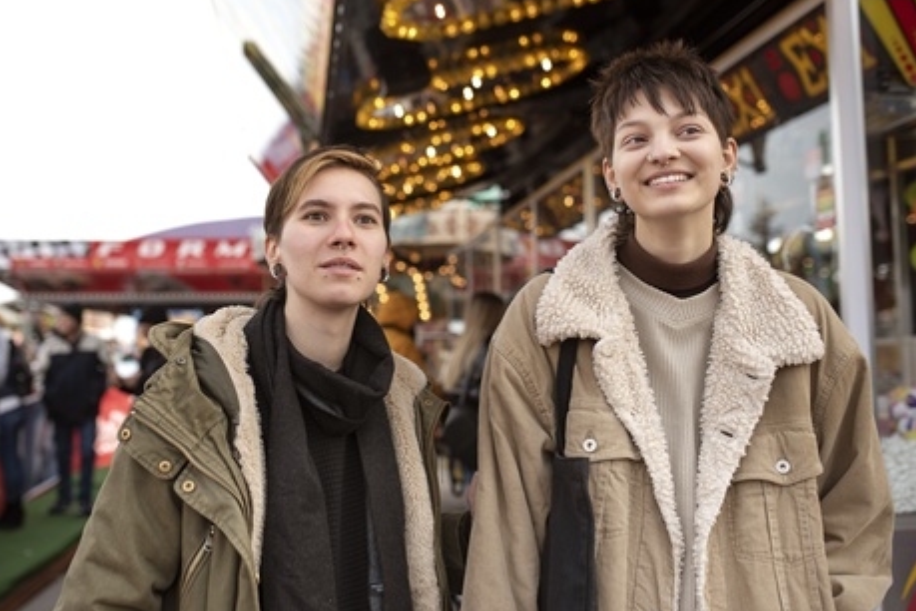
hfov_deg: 48.3
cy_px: 276
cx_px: 394
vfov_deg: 33.4
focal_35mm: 40
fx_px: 1018
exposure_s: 1/800
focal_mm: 35
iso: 200
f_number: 2.8
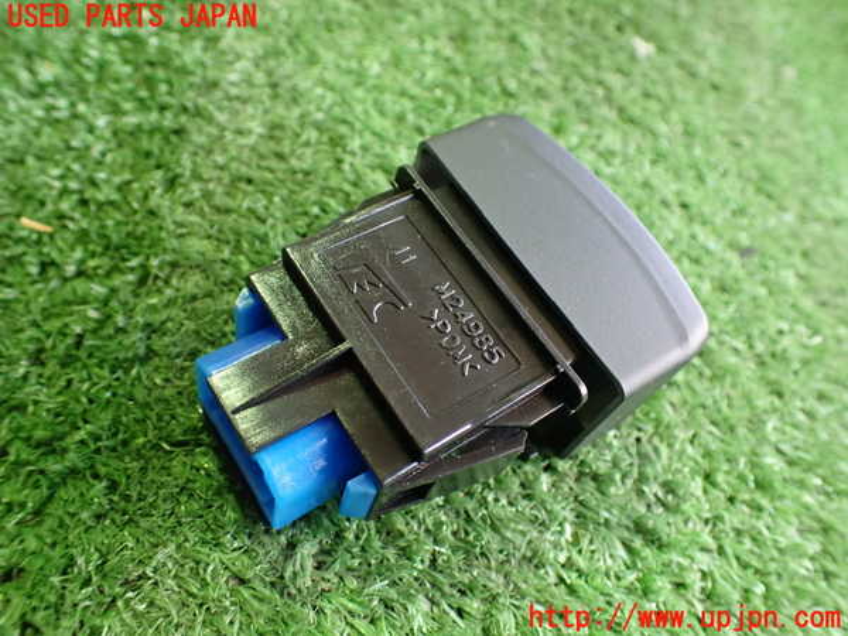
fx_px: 735
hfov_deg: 60.0
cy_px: 318
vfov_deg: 46.8
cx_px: 424
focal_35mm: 30
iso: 800
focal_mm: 5.4
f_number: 2.3
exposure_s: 1/50
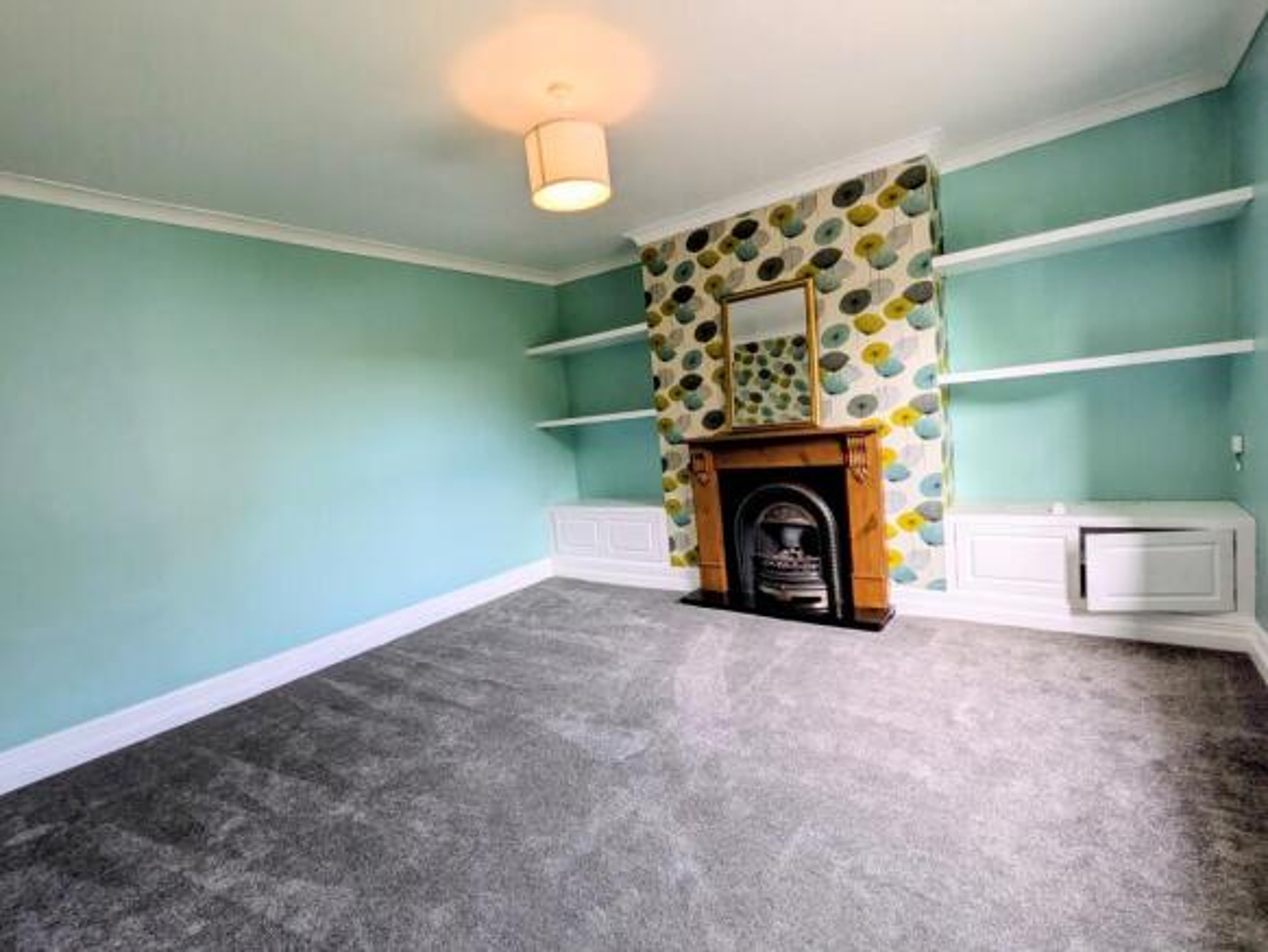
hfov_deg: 102.0
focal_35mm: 14
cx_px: 634
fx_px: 513
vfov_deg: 85.7
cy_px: 476
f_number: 2.2
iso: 55
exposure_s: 1/50
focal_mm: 1.83
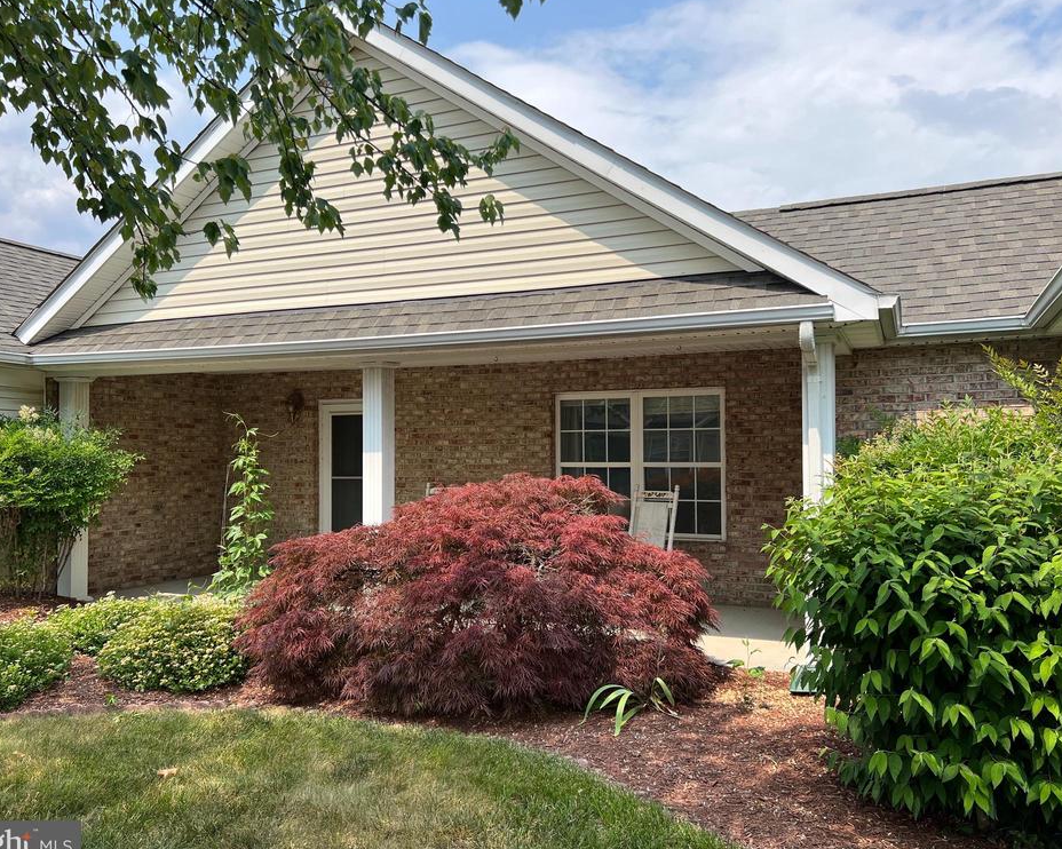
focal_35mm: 28
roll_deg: +0.6
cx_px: 524
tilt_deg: +1.6
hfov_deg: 62.2
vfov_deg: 51.5
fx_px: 880
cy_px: 428
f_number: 1.5
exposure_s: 1/3257
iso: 50
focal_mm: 5.7
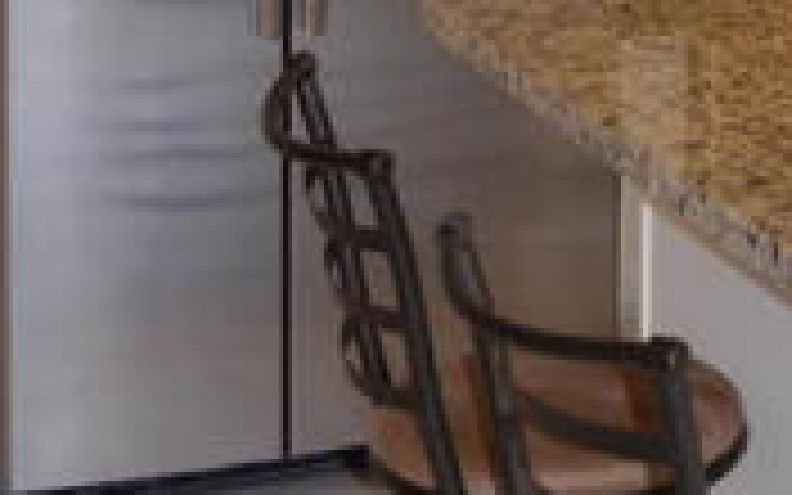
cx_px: 1105
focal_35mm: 120
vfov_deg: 10.0
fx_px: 2590
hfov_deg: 16.2
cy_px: -542
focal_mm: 18
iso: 400
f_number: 5
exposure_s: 1/100
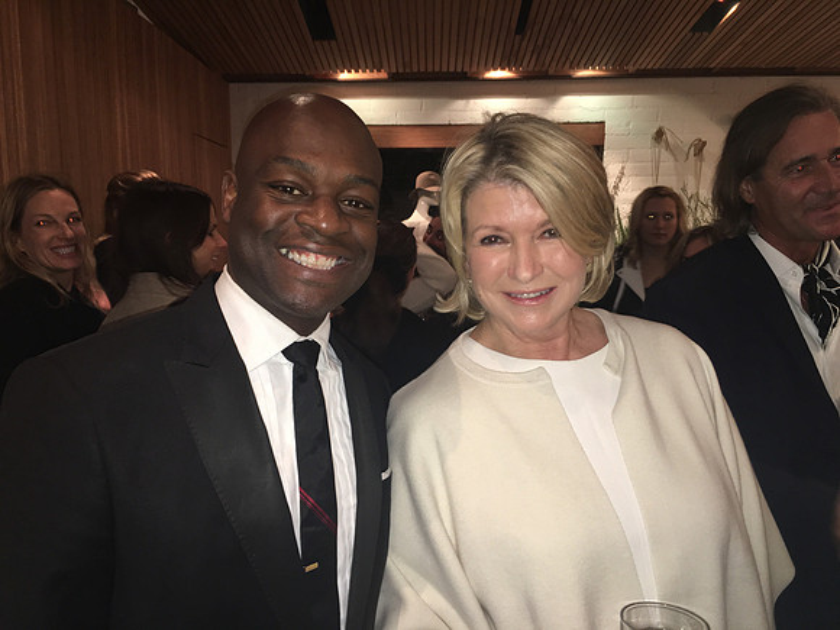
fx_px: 704
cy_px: 315
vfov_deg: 48.2
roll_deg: +1.0
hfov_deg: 61.7
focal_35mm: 29
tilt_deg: -5.4
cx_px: 420
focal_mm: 4.15
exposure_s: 1/16
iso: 64
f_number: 2.2
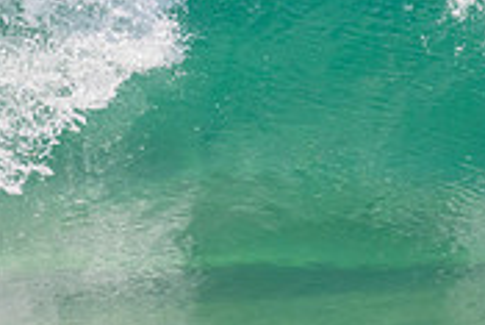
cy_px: -68
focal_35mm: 2655
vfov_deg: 0.5
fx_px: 35797
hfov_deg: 0.8
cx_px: 327
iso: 2200
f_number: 11
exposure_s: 1/2000
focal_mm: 800
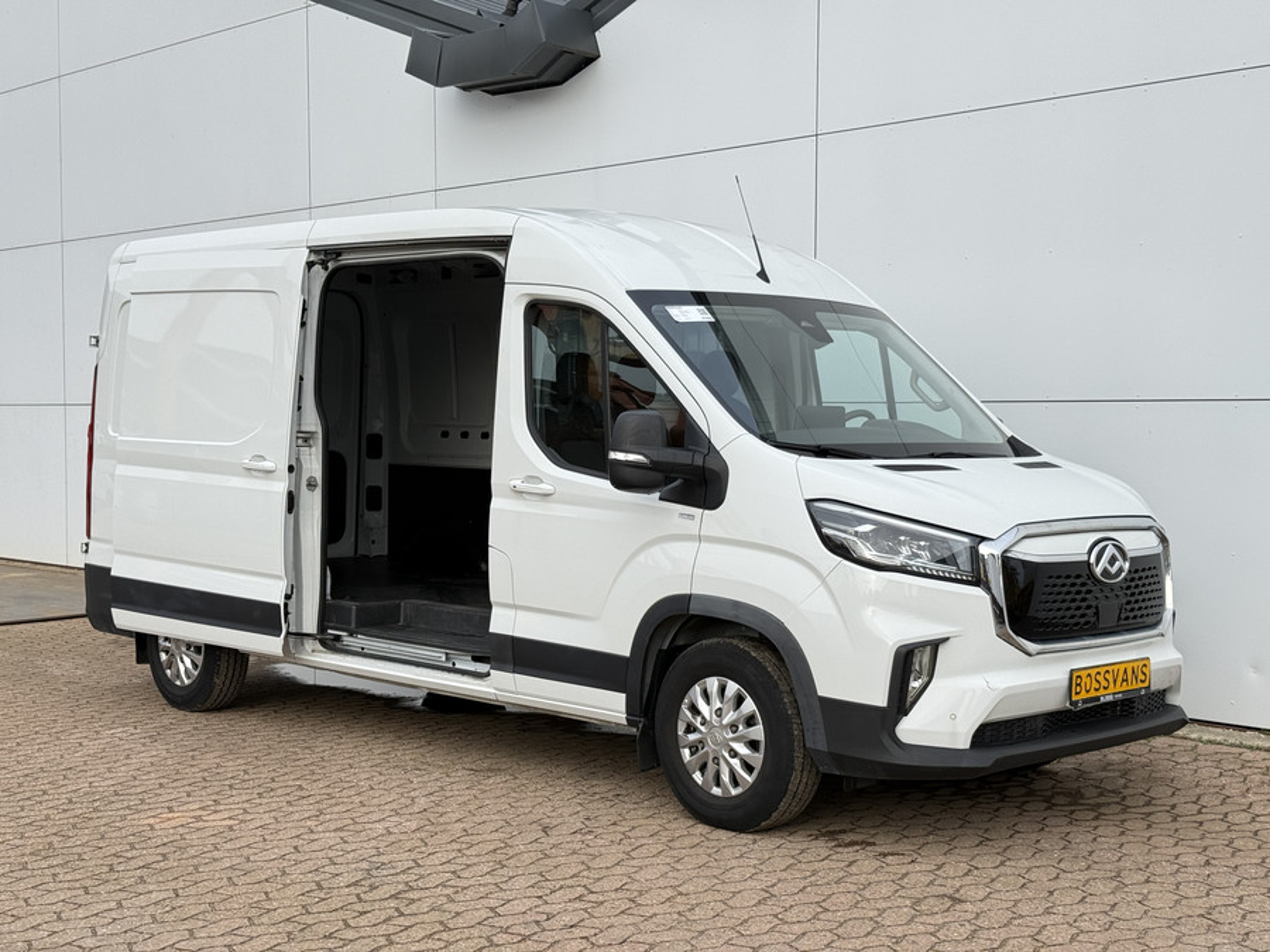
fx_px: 1761
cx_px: 635
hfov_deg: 39.7
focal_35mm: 48
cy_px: 476
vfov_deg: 30.3
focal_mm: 6.76
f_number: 1.78
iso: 64
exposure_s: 1/1795
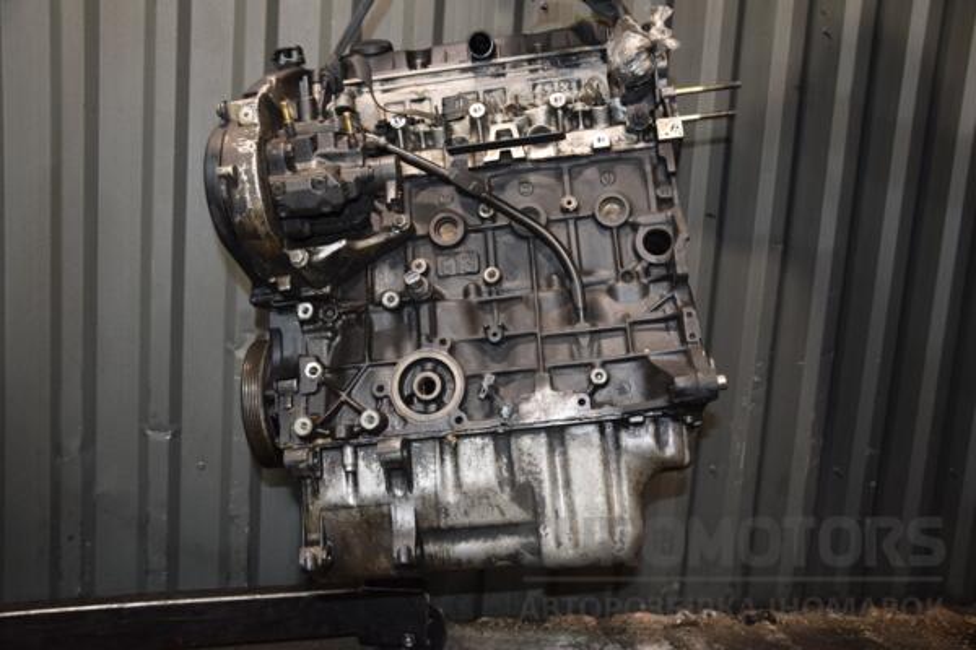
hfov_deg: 57.2
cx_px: 488
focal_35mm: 33
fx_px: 895
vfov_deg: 40.0
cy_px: 325
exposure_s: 1/60
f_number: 5
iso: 800
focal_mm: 22
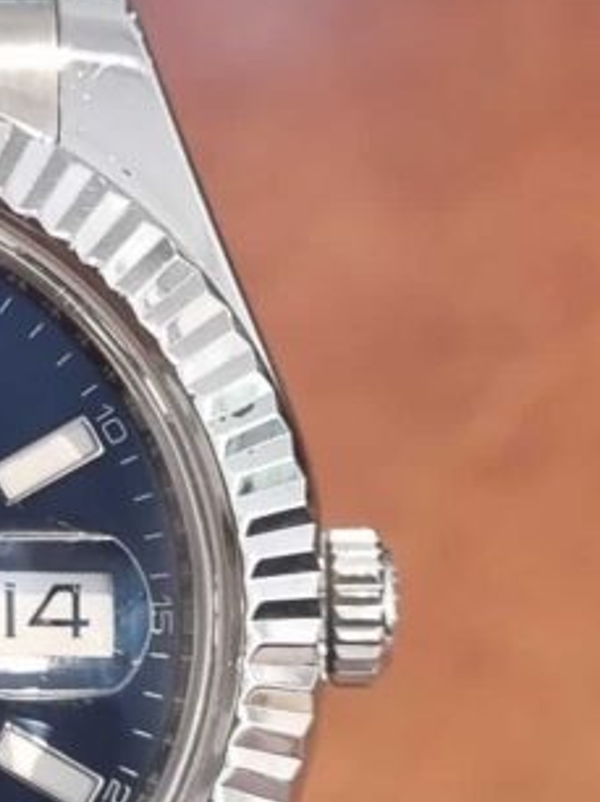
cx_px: -189
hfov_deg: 13.9
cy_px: 676
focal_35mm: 102
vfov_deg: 19.0
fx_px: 2361
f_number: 1.8
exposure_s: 1/100
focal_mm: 5.4
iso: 80
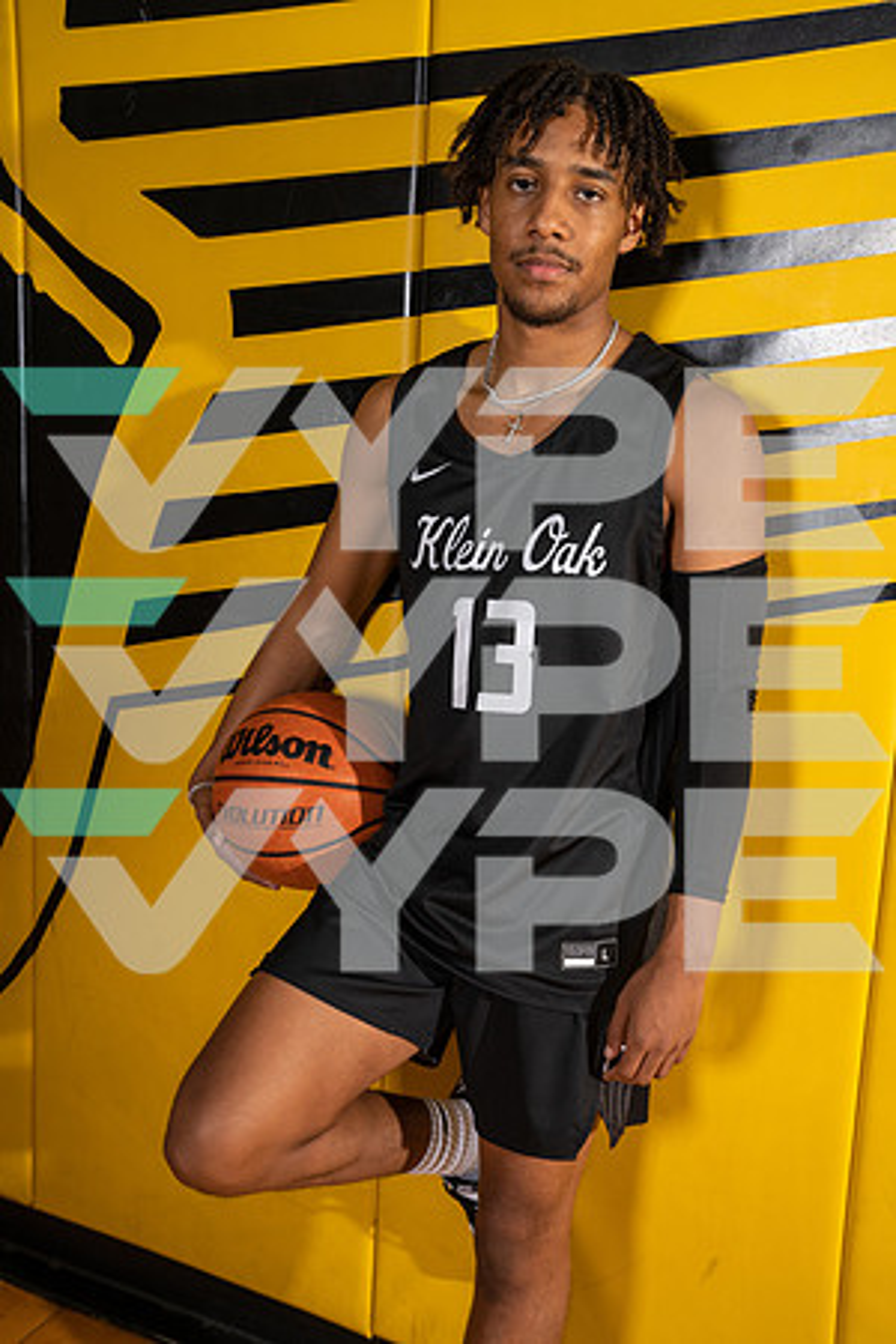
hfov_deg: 35.9
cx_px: 448
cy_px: 672
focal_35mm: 37
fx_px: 1381
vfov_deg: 51.9
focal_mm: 37
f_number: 6.3
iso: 320
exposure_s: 1/200
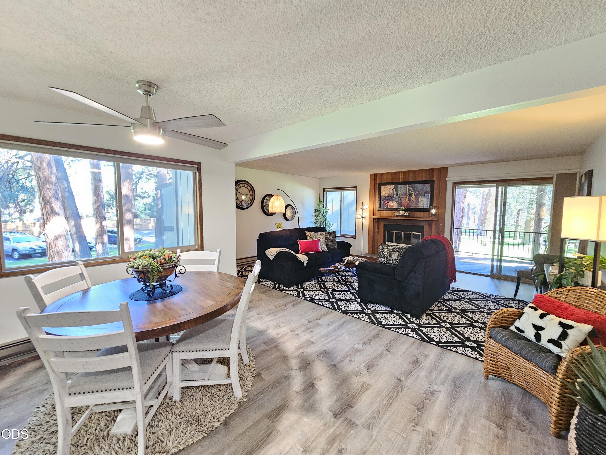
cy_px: 228
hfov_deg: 106.2
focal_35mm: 13
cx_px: 303
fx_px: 228
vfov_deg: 89.9
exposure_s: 1/24
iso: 800
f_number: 2.2
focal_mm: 2.2
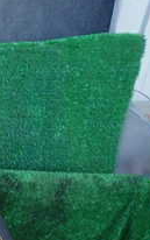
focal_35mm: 77
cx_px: -155
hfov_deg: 14.1
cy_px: 259
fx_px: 503
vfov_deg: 25.1
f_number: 2
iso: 160
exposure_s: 1/60
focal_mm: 4.5
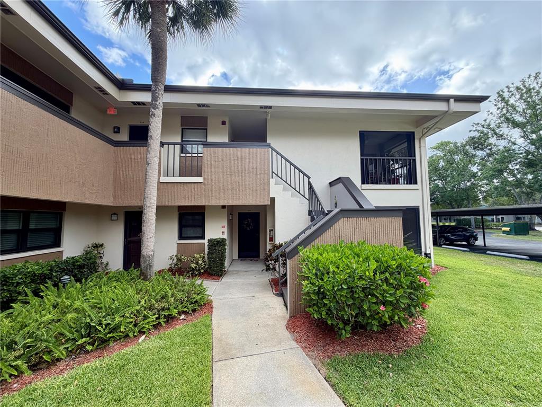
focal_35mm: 14
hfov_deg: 102.1
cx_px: 271
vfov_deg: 85.7
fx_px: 219
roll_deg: +1.9
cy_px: 204
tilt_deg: +5.8
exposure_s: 1/218
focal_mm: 2.22
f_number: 2.2
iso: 50
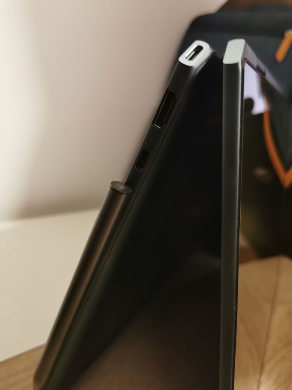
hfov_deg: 51.4
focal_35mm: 27
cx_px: 146
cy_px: 195
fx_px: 304
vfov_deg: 65.3
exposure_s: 1/25
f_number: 1.6
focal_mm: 5.56
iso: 500
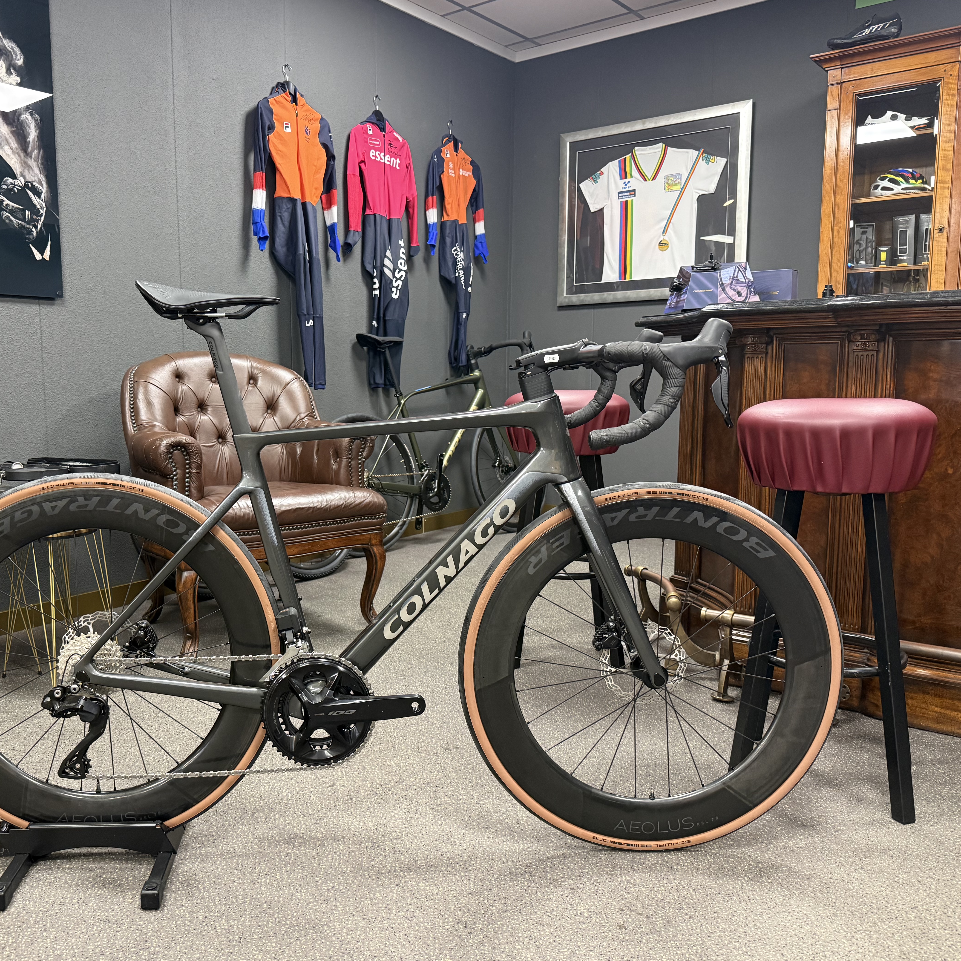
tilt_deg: -7.1
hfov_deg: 55.0
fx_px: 911
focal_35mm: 29
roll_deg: +0.9
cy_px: 477
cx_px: 364
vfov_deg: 55.6
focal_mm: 6.76
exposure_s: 1/50
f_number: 1.78
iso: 400
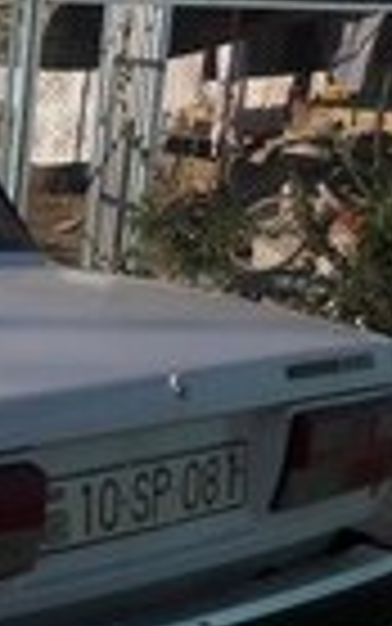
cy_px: 464
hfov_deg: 11.1
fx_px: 1810
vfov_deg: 19.5
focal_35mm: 106
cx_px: -419
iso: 40
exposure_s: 1/2488
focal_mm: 3.7
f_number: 1.9
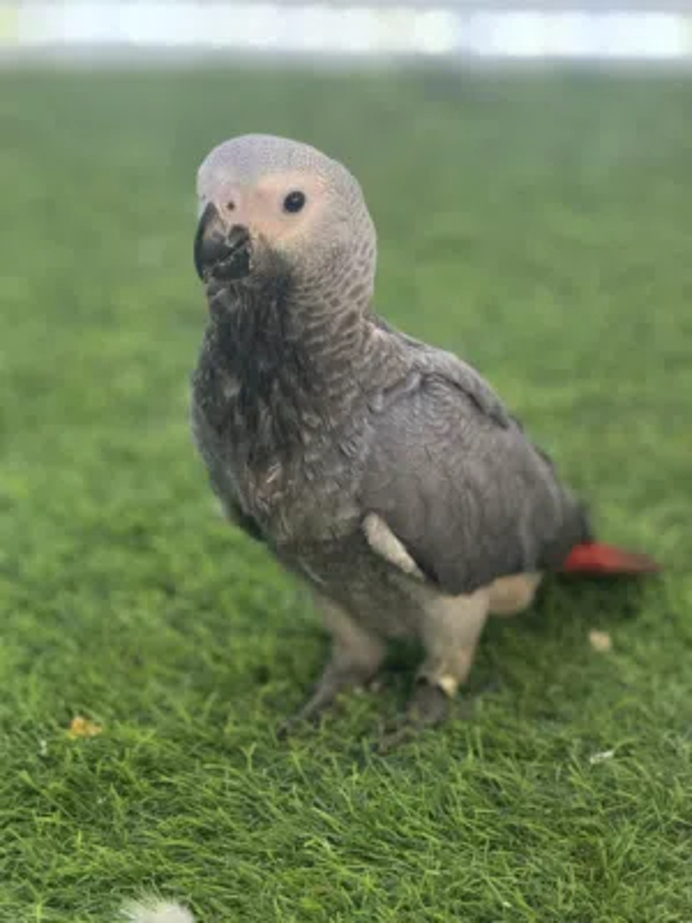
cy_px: 462
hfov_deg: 12.3
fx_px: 3199
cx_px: 346
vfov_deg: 16.4
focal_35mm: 120
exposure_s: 1/99
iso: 200
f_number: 2.8
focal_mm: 15.66
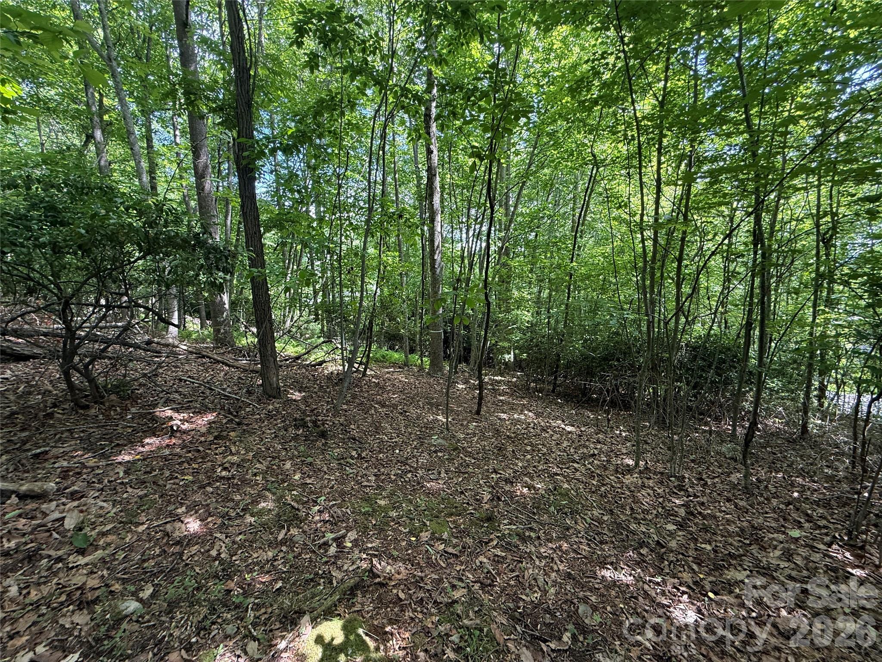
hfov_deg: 102.1
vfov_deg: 85.7
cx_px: 441
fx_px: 357
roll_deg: +2.5
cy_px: 331
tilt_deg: -8.8
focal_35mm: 14
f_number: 2.2
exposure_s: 1/99
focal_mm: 2.22
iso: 125
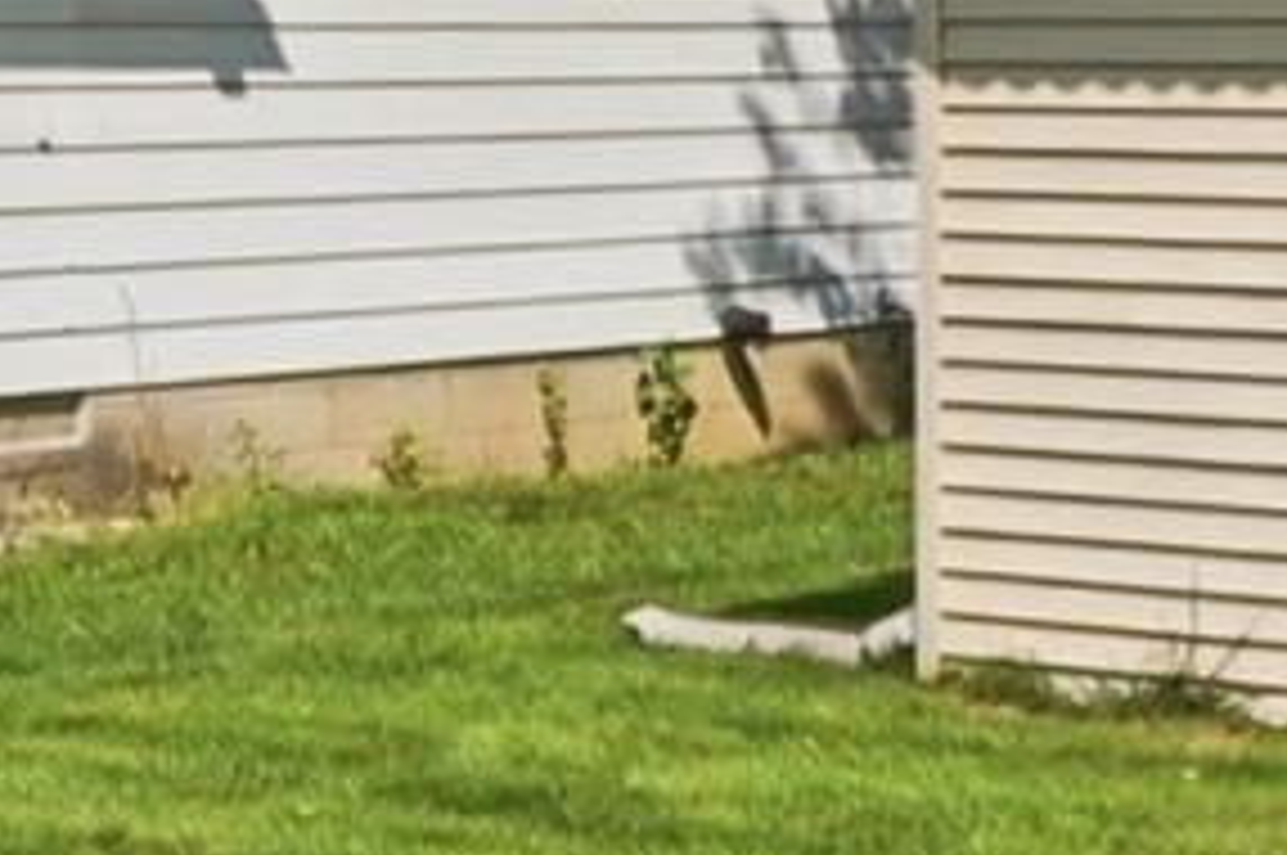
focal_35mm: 105
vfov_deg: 12.9
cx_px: 2979
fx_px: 3749
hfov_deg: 14.2
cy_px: 63
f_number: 4.5
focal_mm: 10
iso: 100
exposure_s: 1/4000
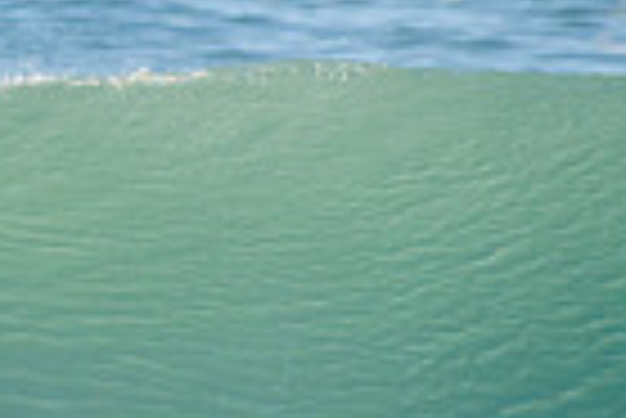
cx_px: -612
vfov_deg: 0.7
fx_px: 36380
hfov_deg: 1.0
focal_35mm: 2090
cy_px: 218
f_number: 5.6
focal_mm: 500
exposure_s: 1/1600
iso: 360
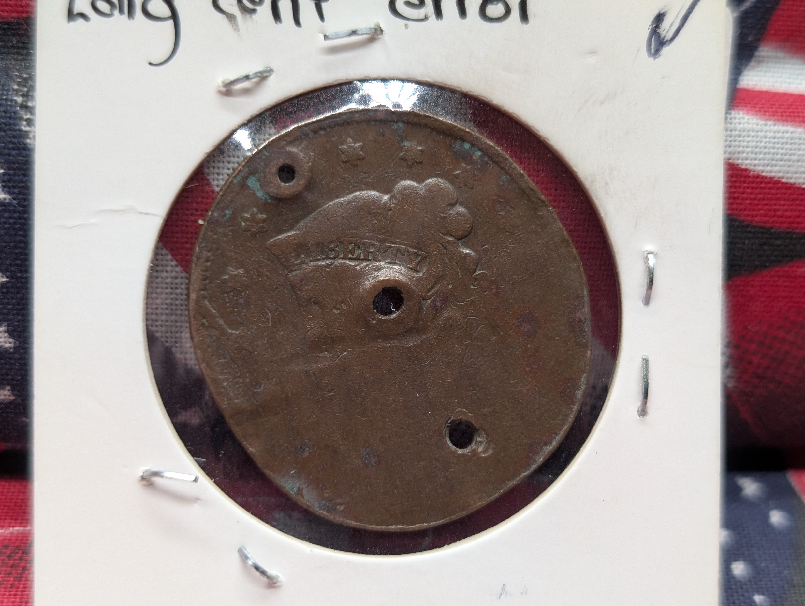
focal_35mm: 49
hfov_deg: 38.9
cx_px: 402
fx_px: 1141
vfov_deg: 29.7
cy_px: 303
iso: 118
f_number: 1.68
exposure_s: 1/119
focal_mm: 6.9
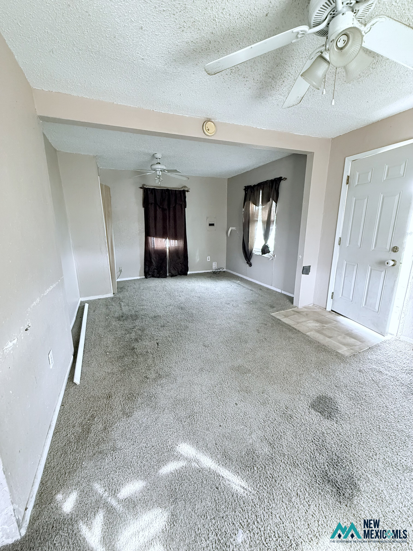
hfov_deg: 85.7
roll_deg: +0.2
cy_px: 276
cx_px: 206
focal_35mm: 14
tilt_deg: -12.3
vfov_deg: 102.1
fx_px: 223
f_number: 2.2
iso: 640
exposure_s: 1/60
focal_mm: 2.22
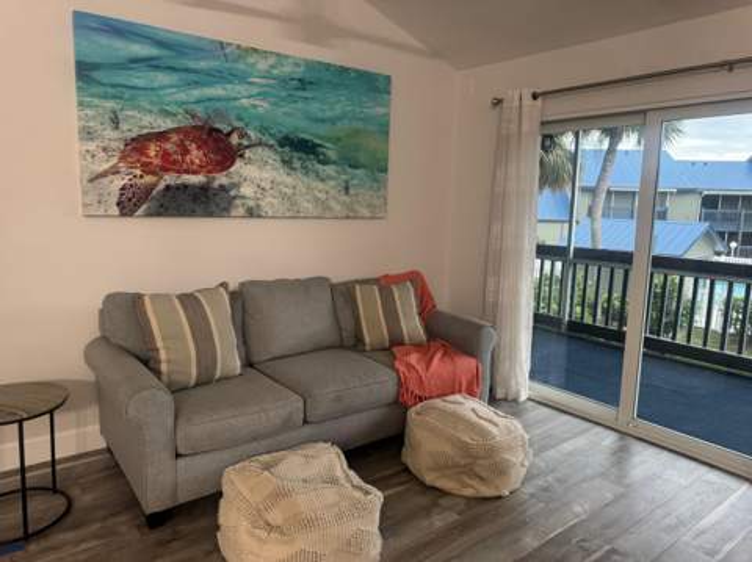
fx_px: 521
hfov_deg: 71.7
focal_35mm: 24
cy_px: 281
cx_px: 376
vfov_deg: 56.7
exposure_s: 1/60
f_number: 1.78
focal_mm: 6.76
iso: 400
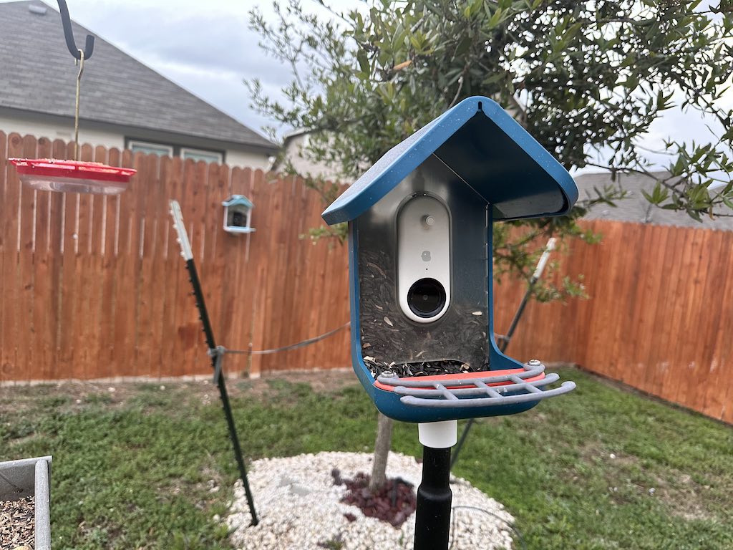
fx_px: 508
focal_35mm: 24
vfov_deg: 56.8
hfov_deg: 71.6
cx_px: 366
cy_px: 275
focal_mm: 6.86
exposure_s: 1/60
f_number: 1.78
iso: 320
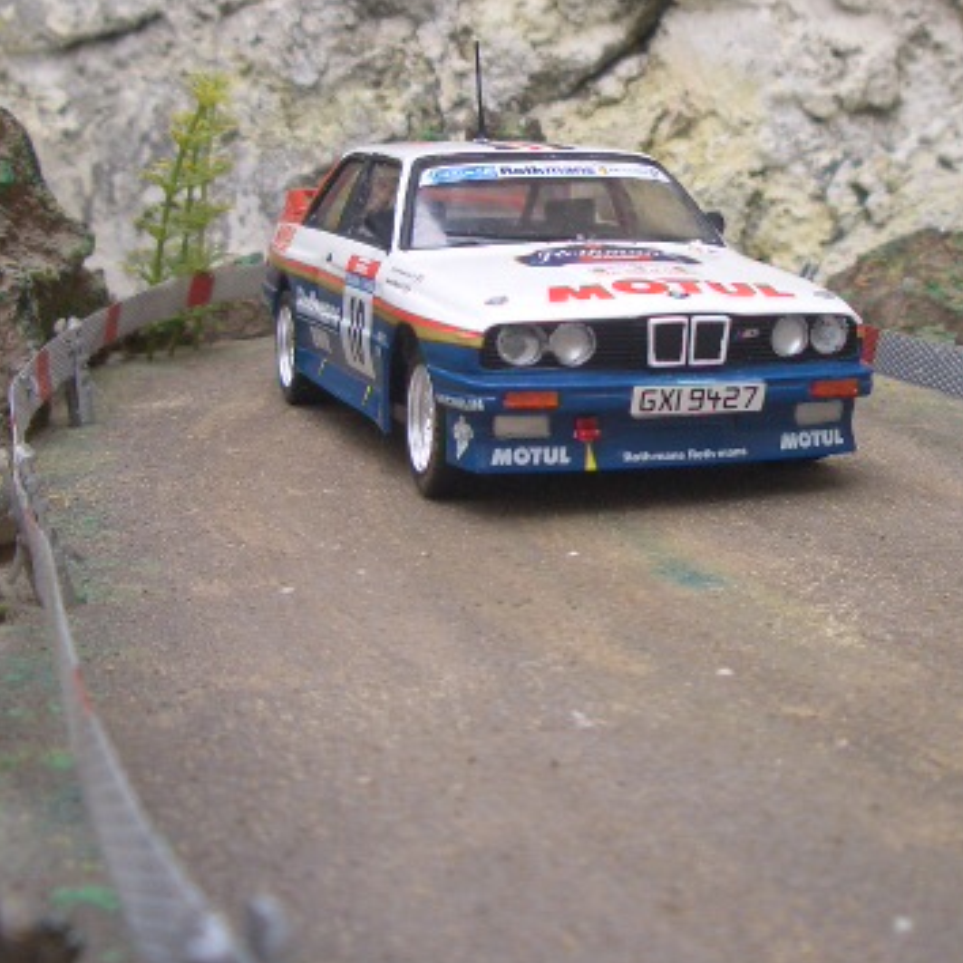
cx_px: 563
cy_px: 343
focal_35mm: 56
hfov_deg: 30.5
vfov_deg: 30.4
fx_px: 1763
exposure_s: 1/200
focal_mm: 5.8
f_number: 2.6
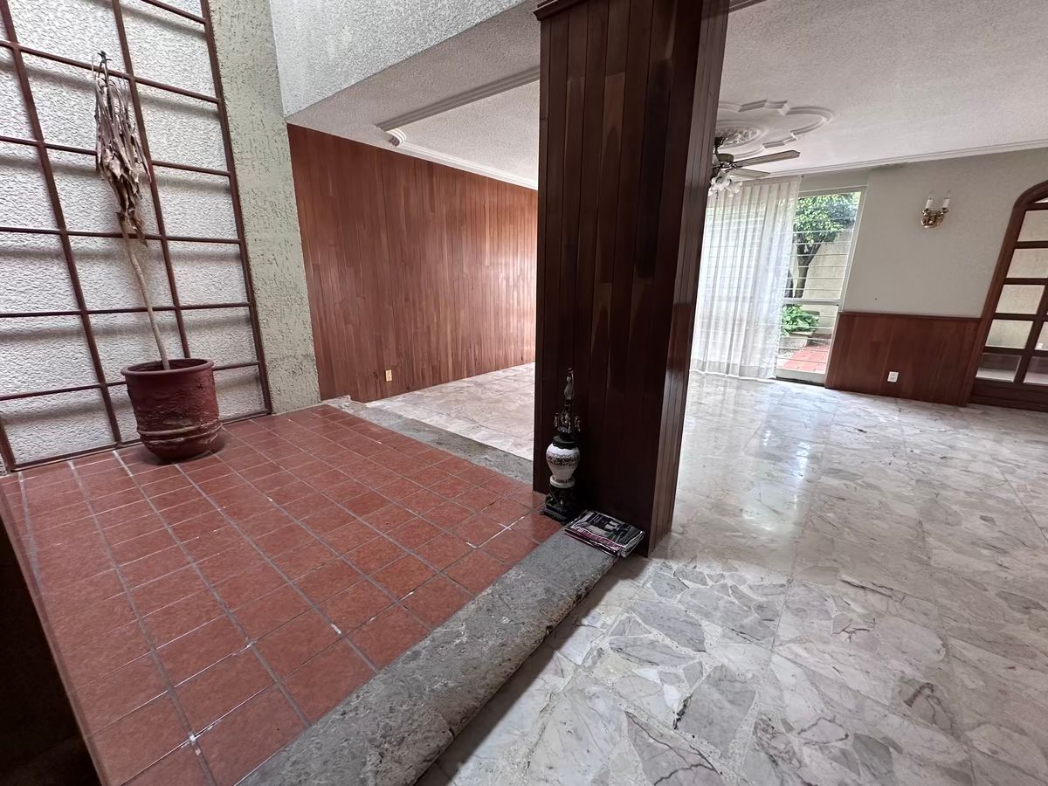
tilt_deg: -15.6
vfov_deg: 85.7
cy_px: 393
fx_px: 424
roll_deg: -0.6
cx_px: 524
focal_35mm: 14
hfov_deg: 102.1
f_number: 2.2
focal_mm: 2.22
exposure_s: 1/120
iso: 250
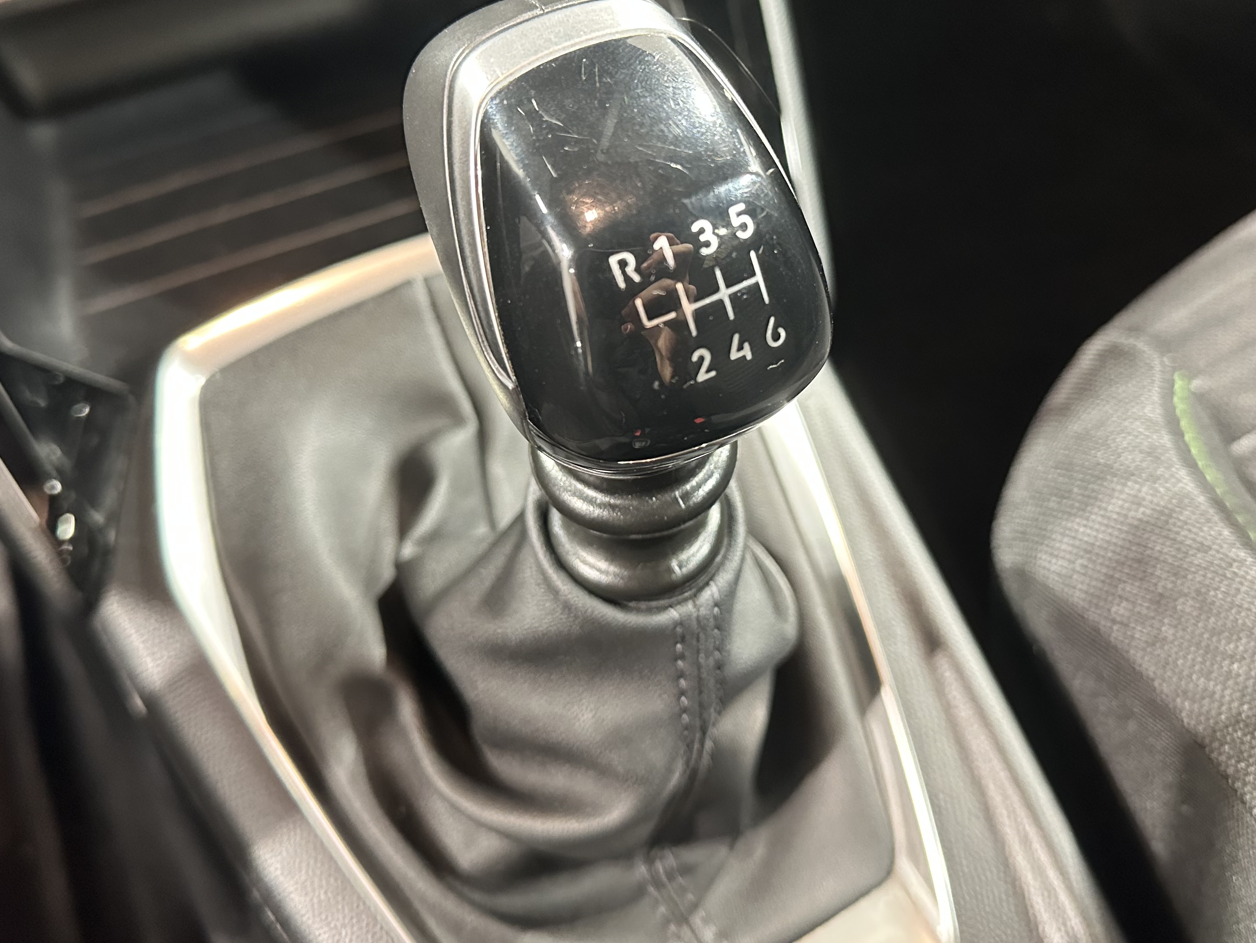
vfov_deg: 41.4
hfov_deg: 53.9
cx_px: 648
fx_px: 1234
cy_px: 337
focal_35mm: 34
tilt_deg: -46.4
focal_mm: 6.86
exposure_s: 1/33
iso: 640
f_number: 1.78
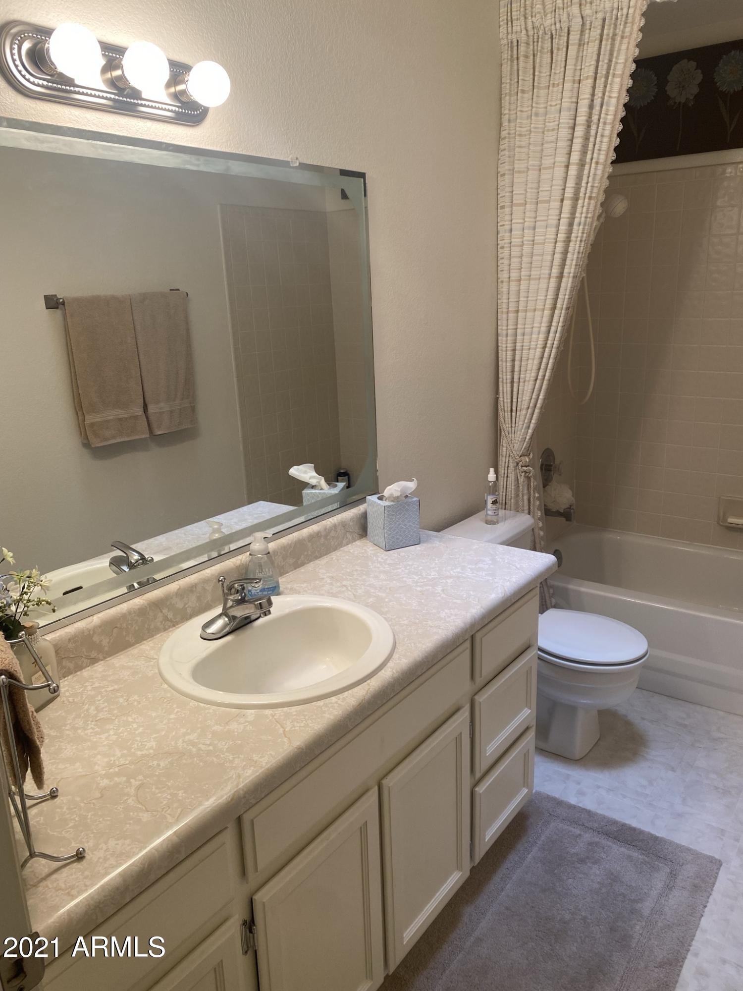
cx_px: 372
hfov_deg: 53.1
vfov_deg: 67.3
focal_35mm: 26
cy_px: 496
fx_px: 744
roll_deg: +1.7
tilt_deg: -13.7
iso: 64
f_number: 1.8
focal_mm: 4.25
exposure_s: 1/60
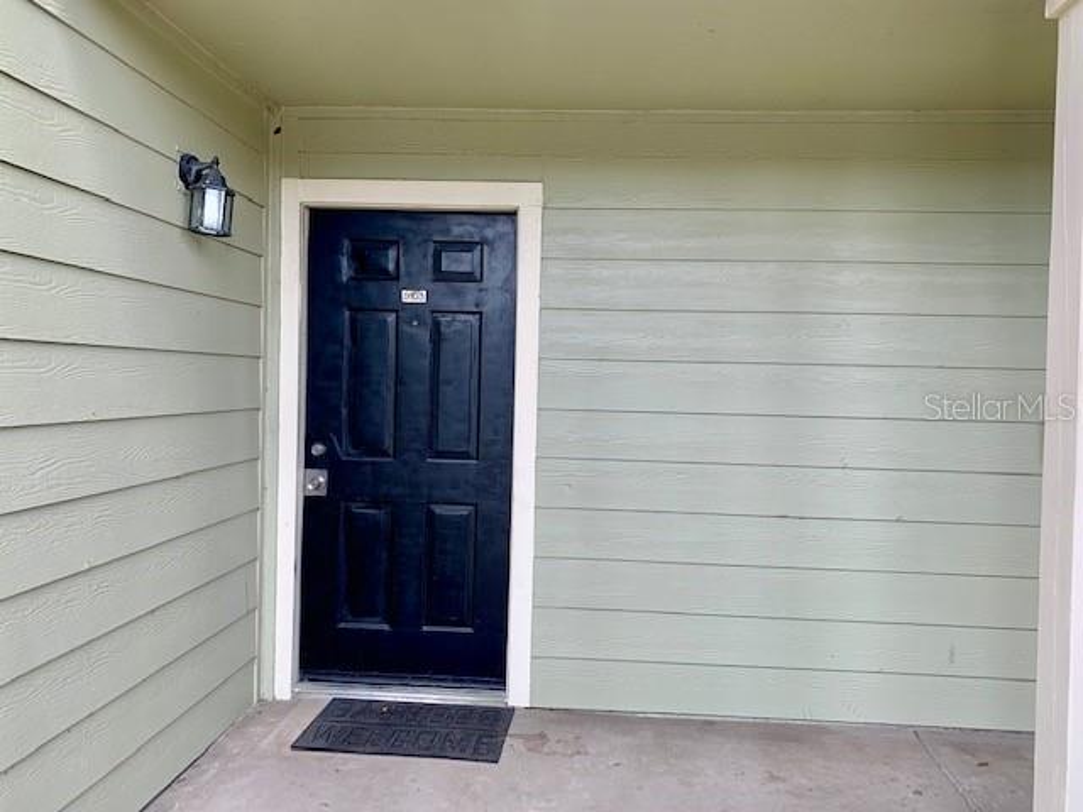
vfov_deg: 53.1
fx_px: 813
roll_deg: -1.4
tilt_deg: -0.3
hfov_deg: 67.3
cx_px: 542
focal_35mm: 26
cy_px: 406
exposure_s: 1/121
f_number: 1.8
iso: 25
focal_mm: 4.25
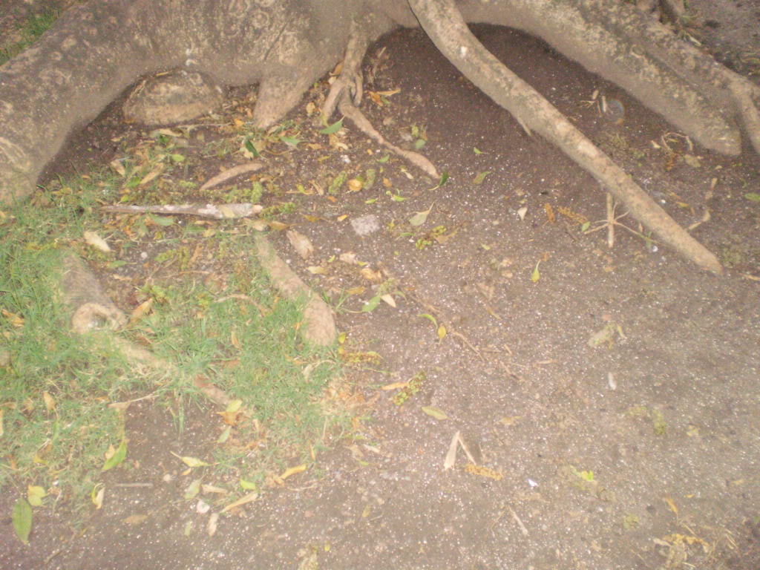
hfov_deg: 51.4
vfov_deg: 39.7
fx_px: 790
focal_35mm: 36
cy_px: 285
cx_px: 380
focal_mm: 6.3
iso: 500
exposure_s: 1/30
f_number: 3.1
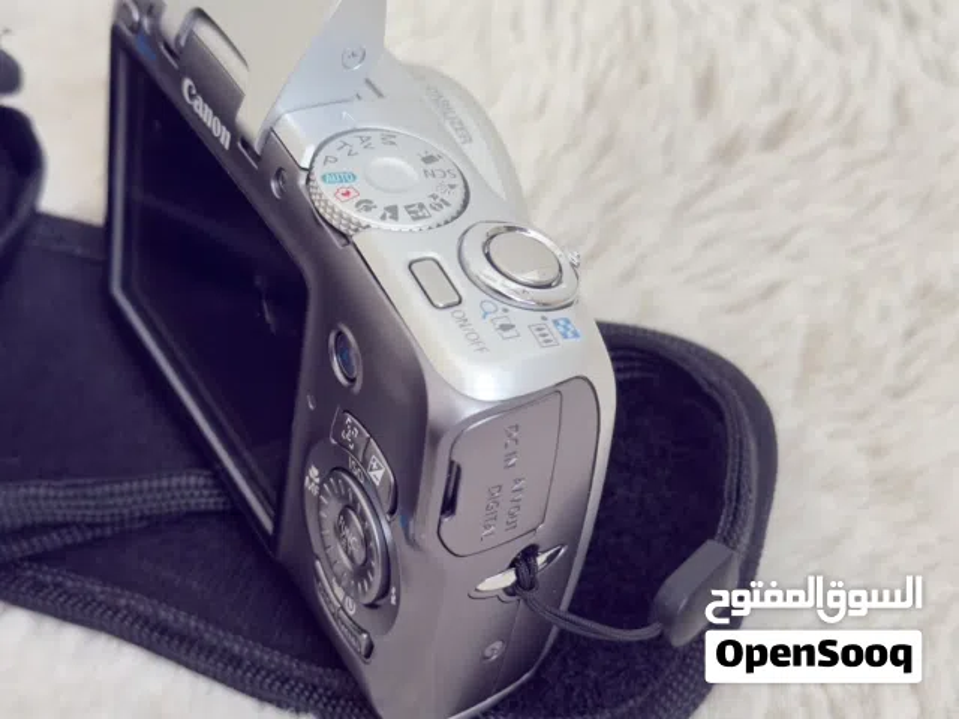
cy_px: 360
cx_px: 480
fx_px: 970
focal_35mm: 35
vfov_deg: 40.7
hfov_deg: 52.6
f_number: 1.78
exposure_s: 1/40
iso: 500
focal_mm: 6.76
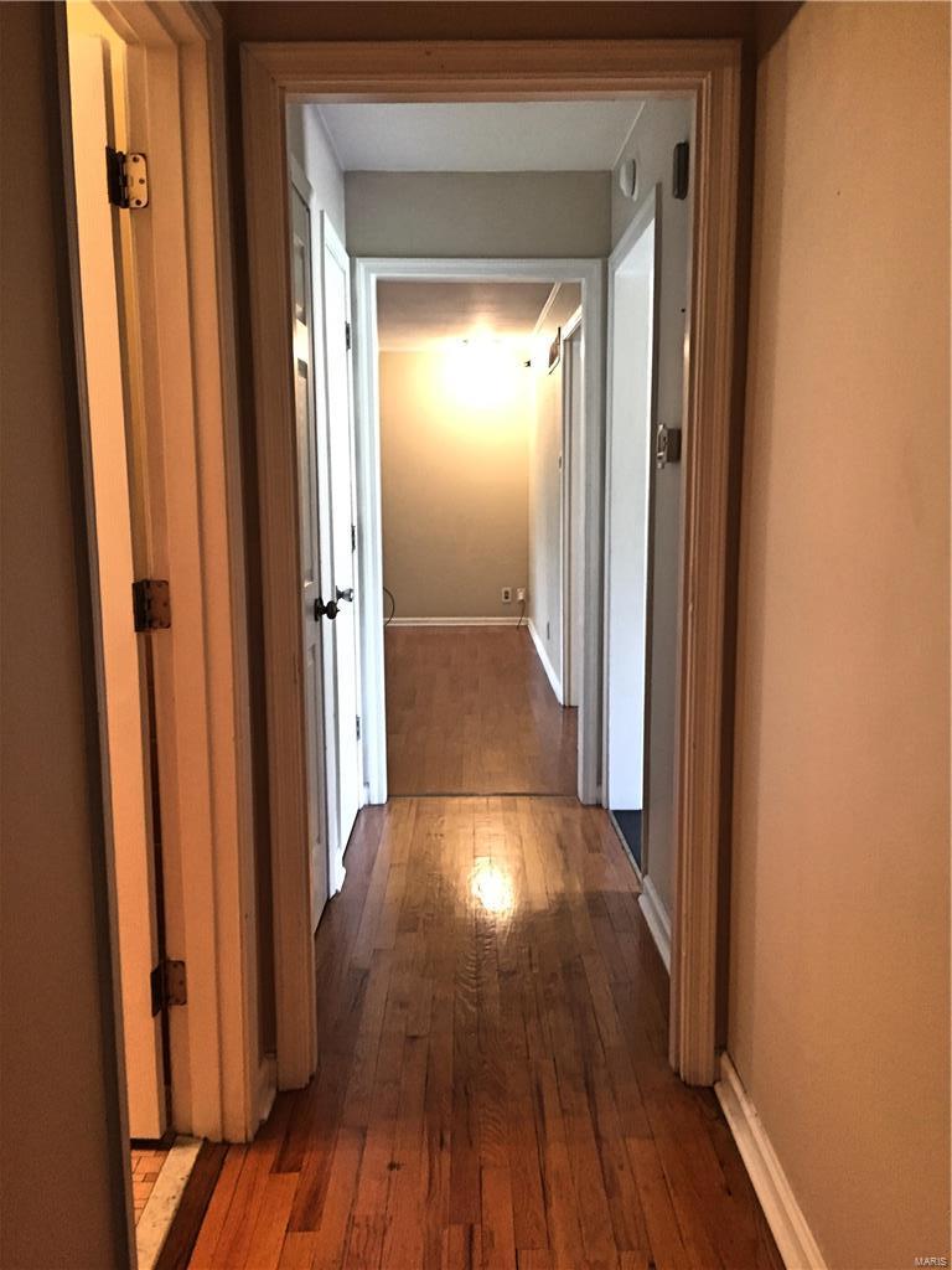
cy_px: 635
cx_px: 476
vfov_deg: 61.7
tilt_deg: -6.7
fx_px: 1063
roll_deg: +0.6
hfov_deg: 48.2
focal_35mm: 29
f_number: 2.2
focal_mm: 4.15
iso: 320
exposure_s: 1/33
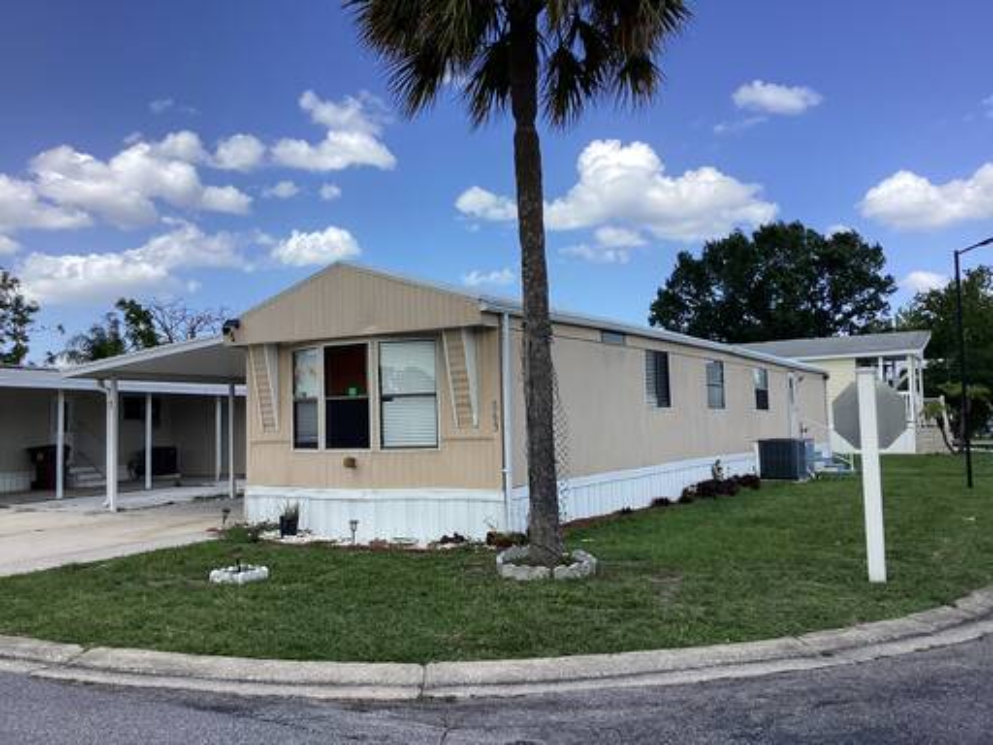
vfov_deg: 45.4
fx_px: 889
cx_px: 496
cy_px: 372
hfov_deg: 58.4
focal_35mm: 31
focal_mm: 3.3
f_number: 2.4
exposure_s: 1/1164
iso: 25
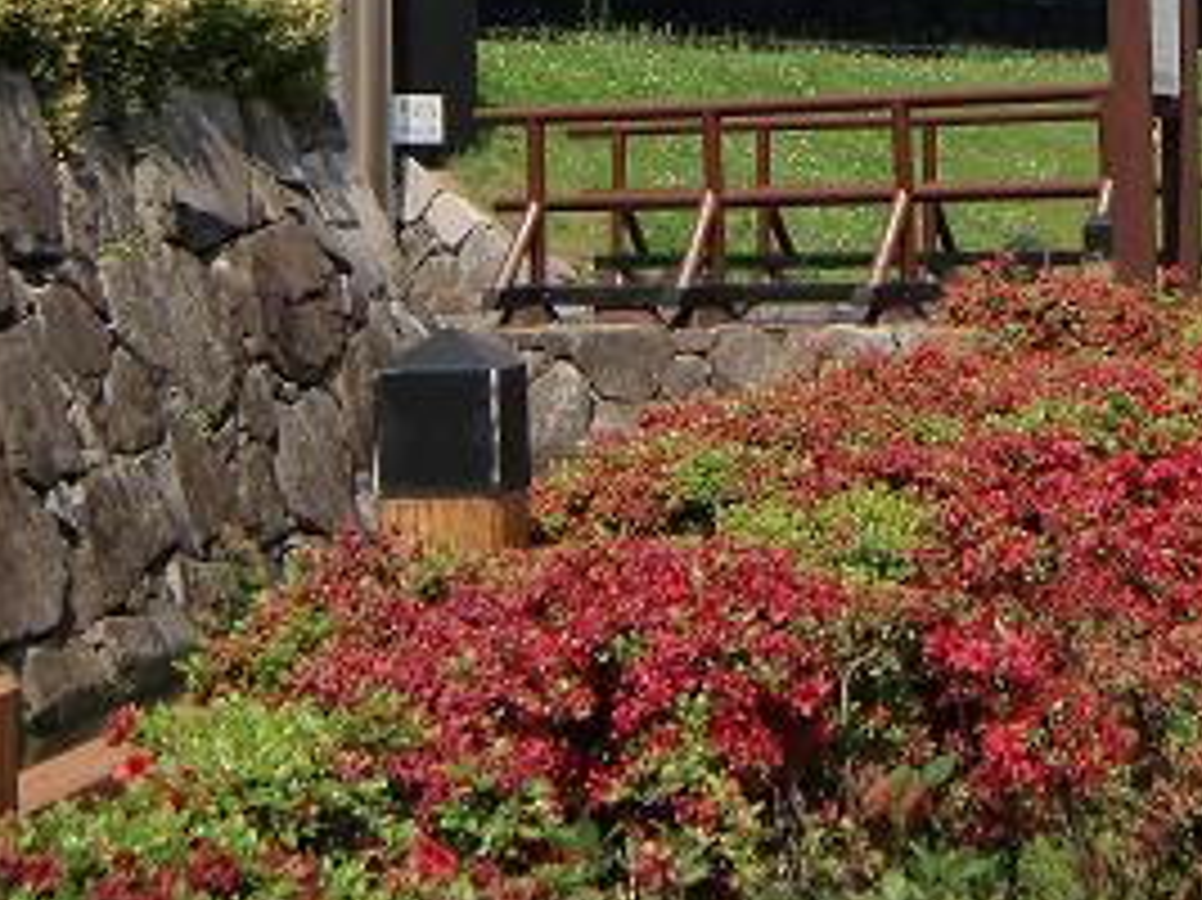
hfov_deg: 22.5
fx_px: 3020
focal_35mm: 87
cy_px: -405
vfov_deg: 15.7
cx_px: 747
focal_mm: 5.2
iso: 64
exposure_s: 1/200
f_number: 7.9
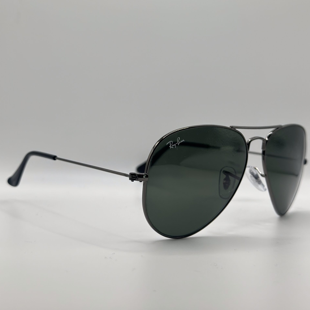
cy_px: 109
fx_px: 578
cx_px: 155
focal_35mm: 57
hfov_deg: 30.0
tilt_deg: -8.2
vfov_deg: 29.9
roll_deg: -1.7
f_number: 1.78
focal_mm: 6.86
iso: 80
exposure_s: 1/729
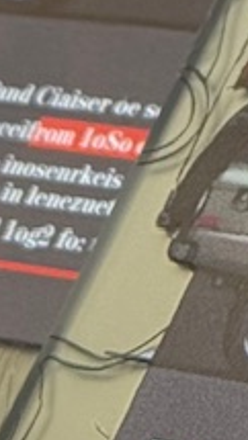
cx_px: 605
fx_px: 3634
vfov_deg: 6.9
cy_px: 37
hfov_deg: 3.8
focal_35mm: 311
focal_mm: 6.76
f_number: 1.78
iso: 64
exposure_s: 1/202
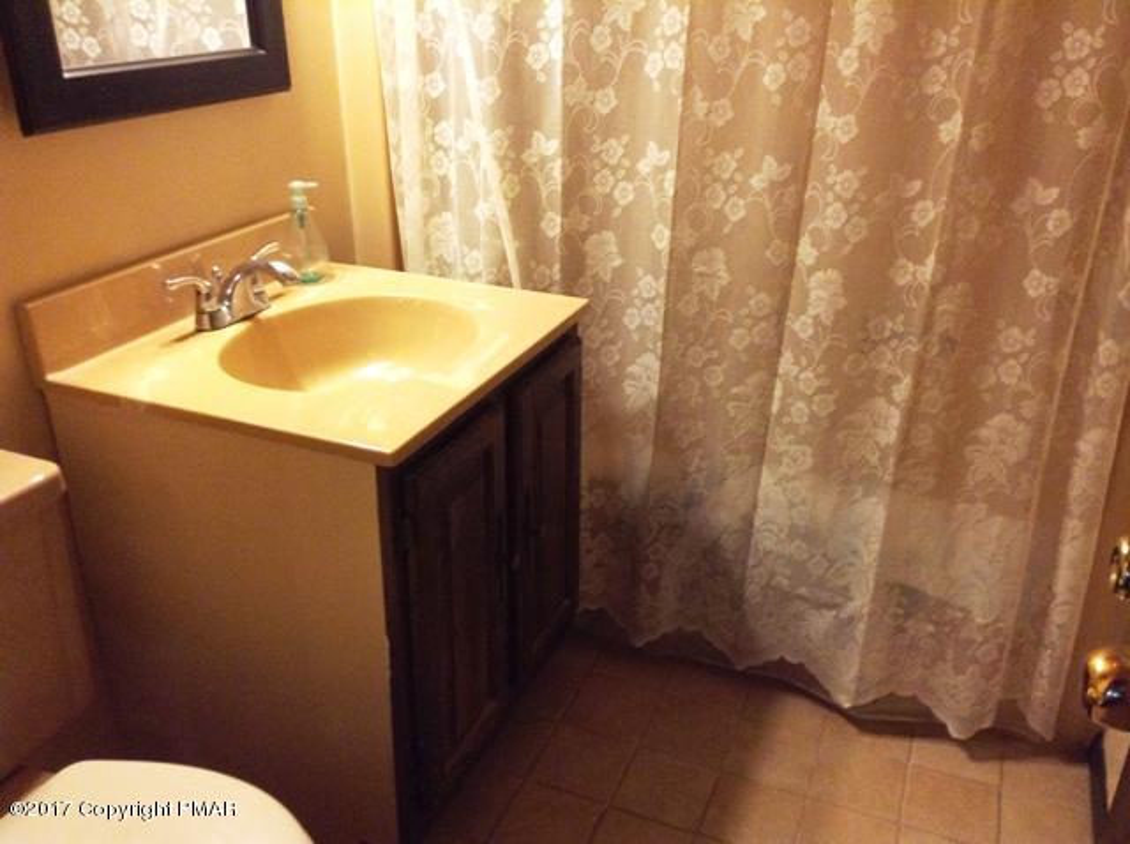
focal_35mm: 33
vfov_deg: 42.8
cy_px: 422
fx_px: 1076
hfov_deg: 55.4
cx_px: 565
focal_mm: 3.3
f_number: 2.4
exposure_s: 1/24
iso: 200
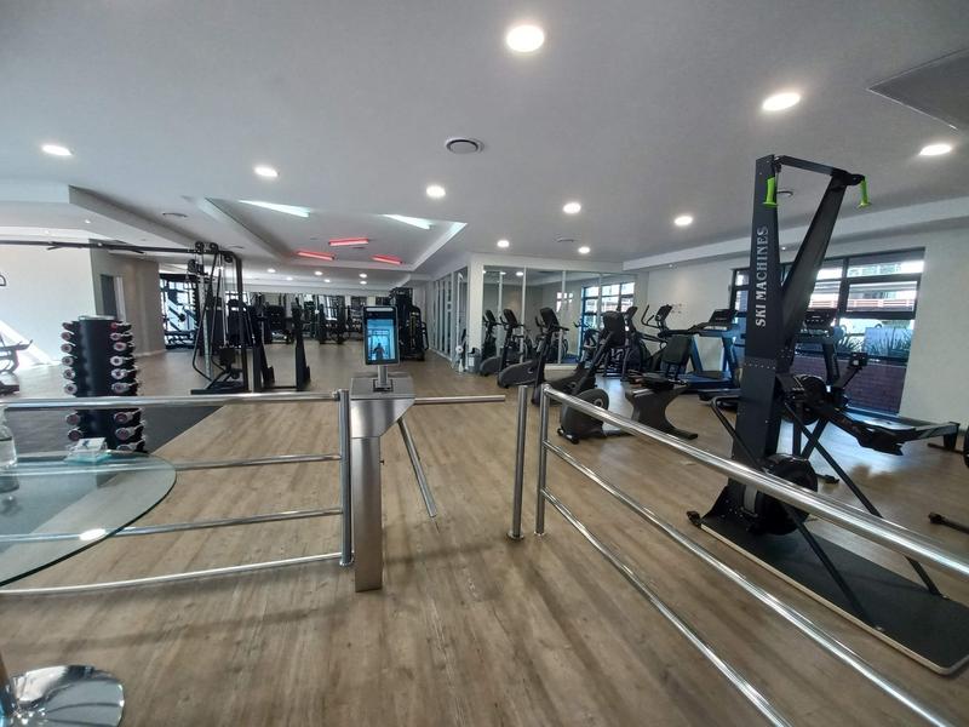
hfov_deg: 106.2
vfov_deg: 89.9
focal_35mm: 13
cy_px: 364
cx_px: 484
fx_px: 364
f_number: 2.2
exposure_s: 1/50
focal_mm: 1.42
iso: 80
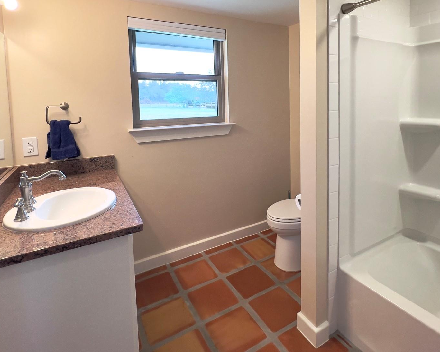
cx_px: 243
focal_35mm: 19
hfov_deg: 83.0
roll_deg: +2.0
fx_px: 247
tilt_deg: -3.1
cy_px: 118
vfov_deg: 68.9
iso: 100
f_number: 1.8
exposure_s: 1/120
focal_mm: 1.57
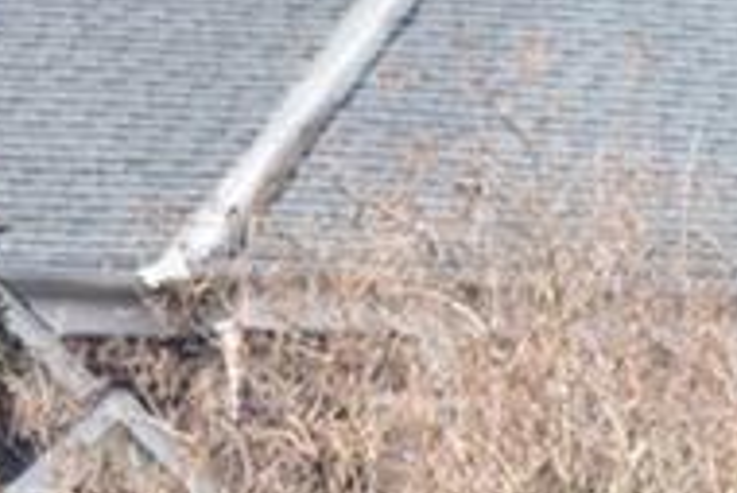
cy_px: 792
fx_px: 5136
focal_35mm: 251
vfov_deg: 5.4
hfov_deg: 8.2
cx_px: 438
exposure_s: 1/200
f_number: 4.2
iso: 100
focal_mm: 31
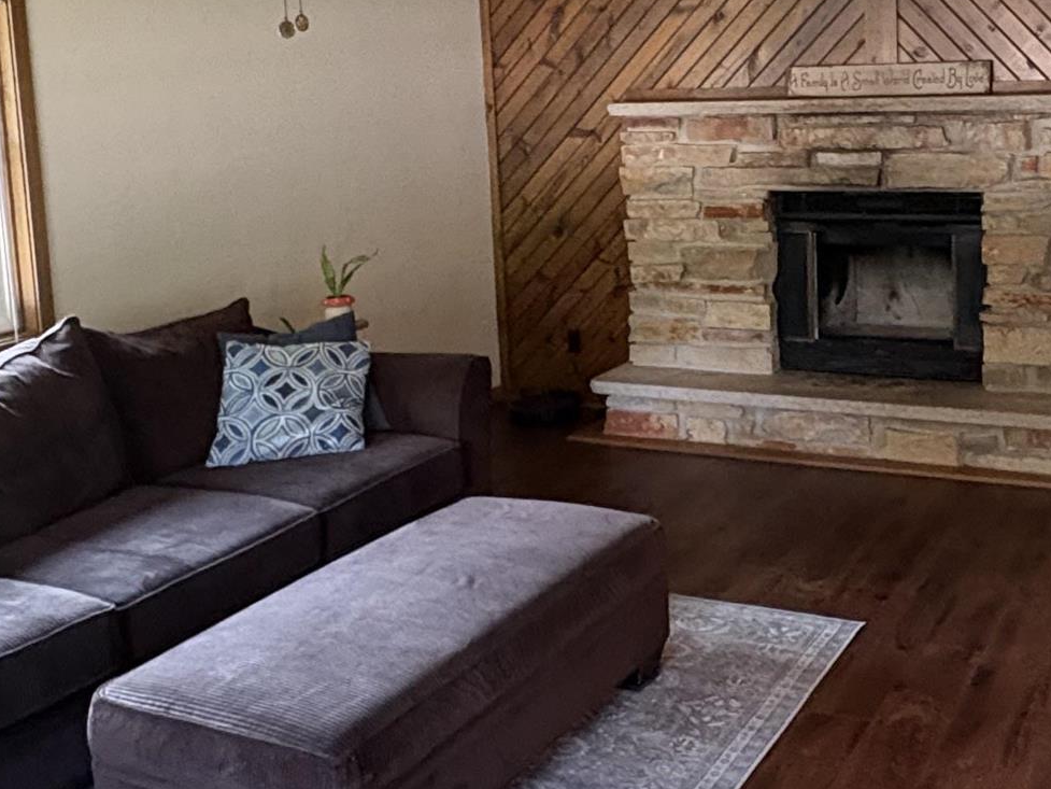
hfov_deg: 42.2
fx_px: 1336
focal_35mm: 44
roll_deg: +2.6
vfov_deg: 32.4
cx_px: 729
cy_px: 213
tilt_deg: -7.1
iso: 800
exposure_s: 1/60
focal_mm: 2.22
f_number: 2.2
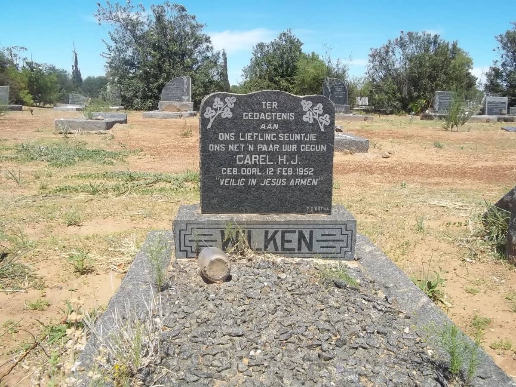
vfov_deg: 44.2
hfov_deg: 56.8
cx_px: 258
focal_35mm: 32
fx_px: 477
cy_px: 194
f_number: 5.5
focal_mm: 5.7
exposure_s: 1/320
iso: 80
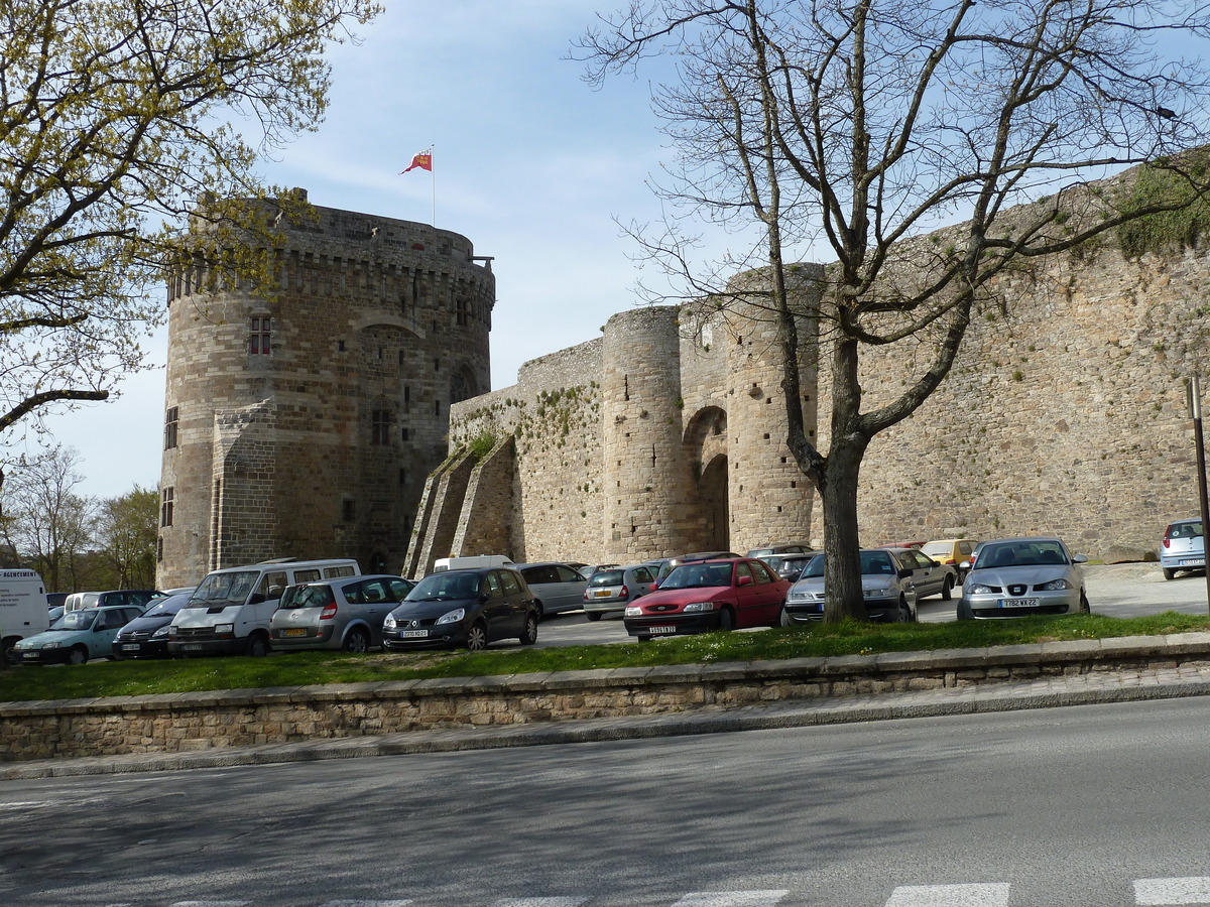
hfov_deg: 52.6
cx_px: 605
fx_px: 1223
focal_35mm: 35
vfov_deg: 40.7
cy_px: 454
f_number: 4.5
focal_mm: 5.7
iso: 80
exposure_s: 1/400
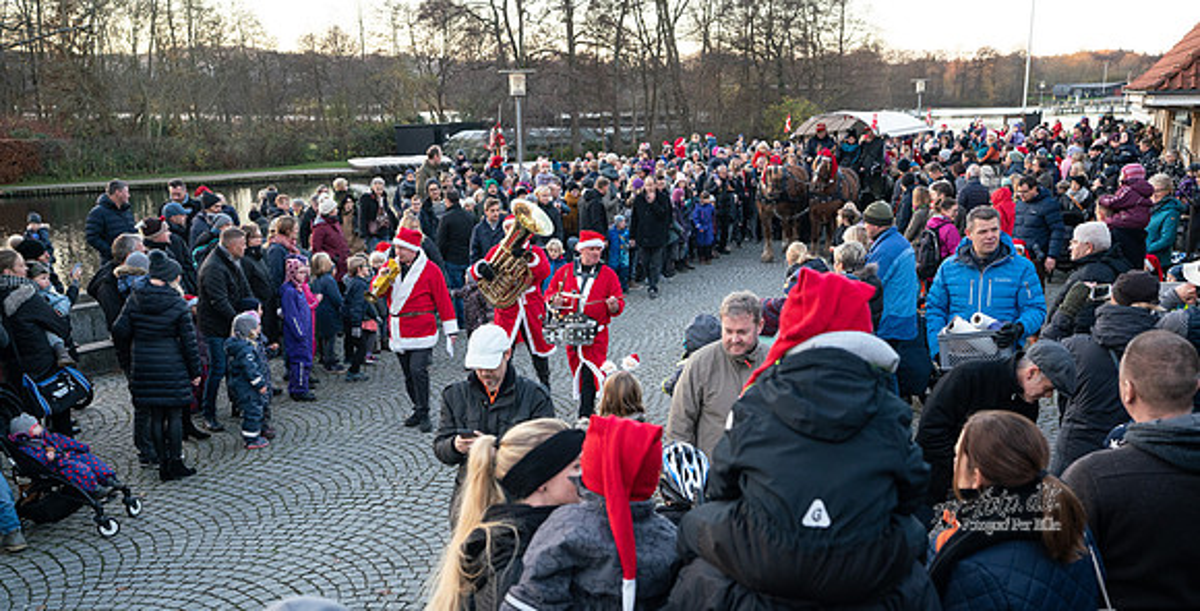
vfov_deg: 28.9
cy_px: 391
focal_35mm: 38
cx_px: 598
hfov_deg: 53.9
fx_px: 1180
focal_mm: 35
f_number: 4
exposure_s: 1/250
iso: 1600
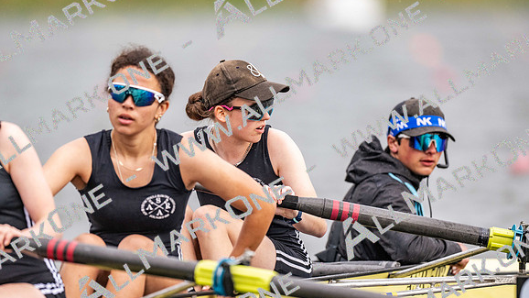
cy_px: 174
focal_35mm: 631
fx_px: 8850
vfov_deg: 1.9
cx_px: 264
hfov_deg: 3.4
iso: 900
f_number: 4
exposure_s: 1/2500
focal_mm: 600
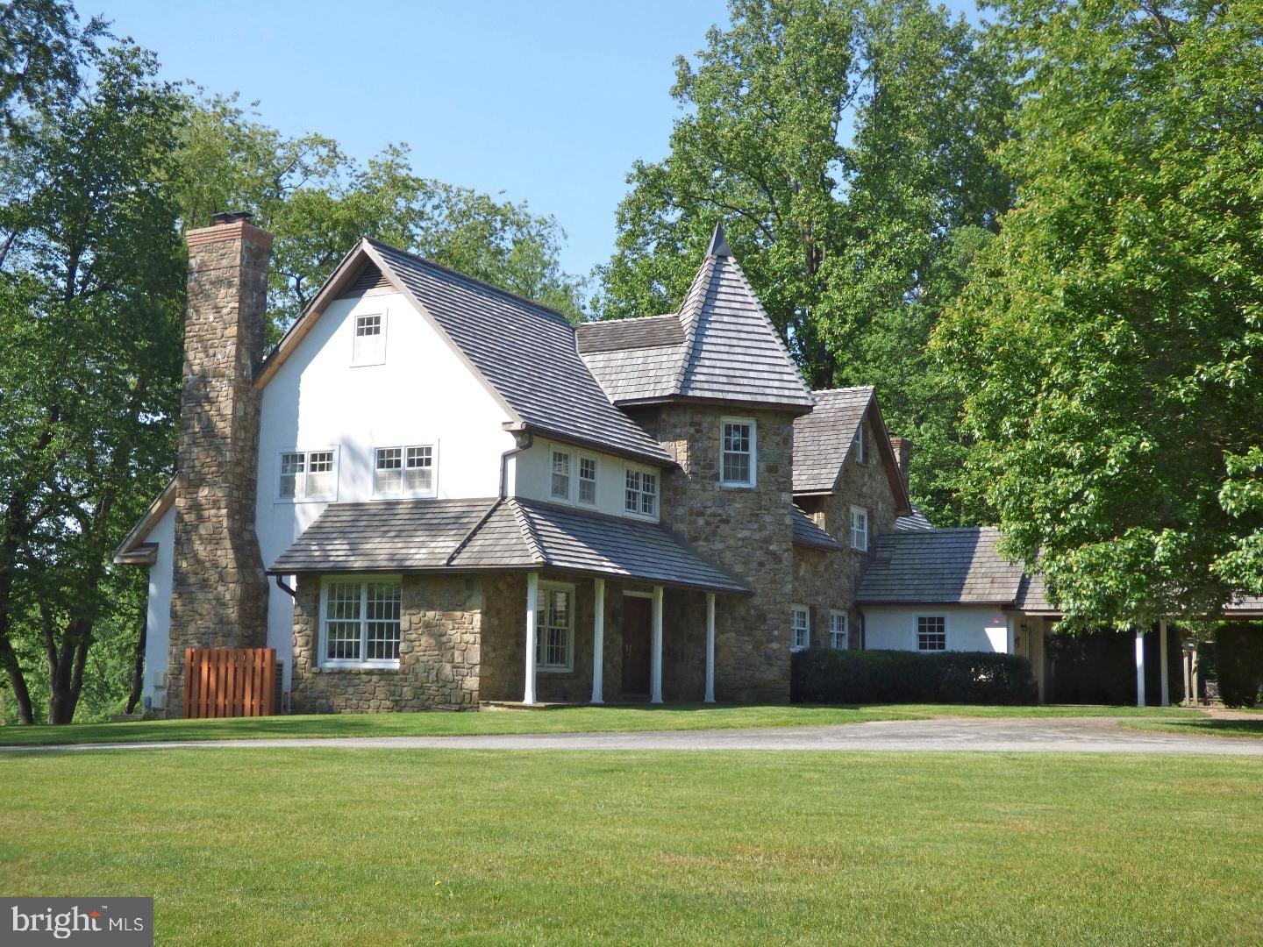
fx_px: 1678
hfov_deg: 41.2
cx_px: 632
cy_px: 474
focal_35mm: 46
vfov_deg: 31.5
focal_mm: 8.24
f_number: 3.8
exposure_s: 1/500
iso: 100
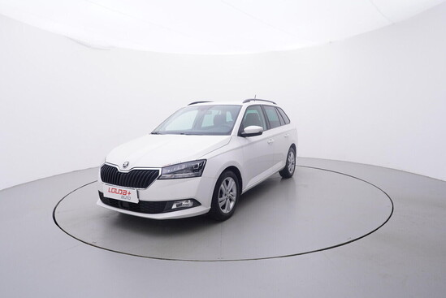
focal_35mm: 22
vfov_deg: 56.2
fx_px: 279
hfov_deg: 77.3
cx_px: 223
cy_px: 149
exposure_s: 1/80
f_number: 5
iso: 200
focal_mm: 15
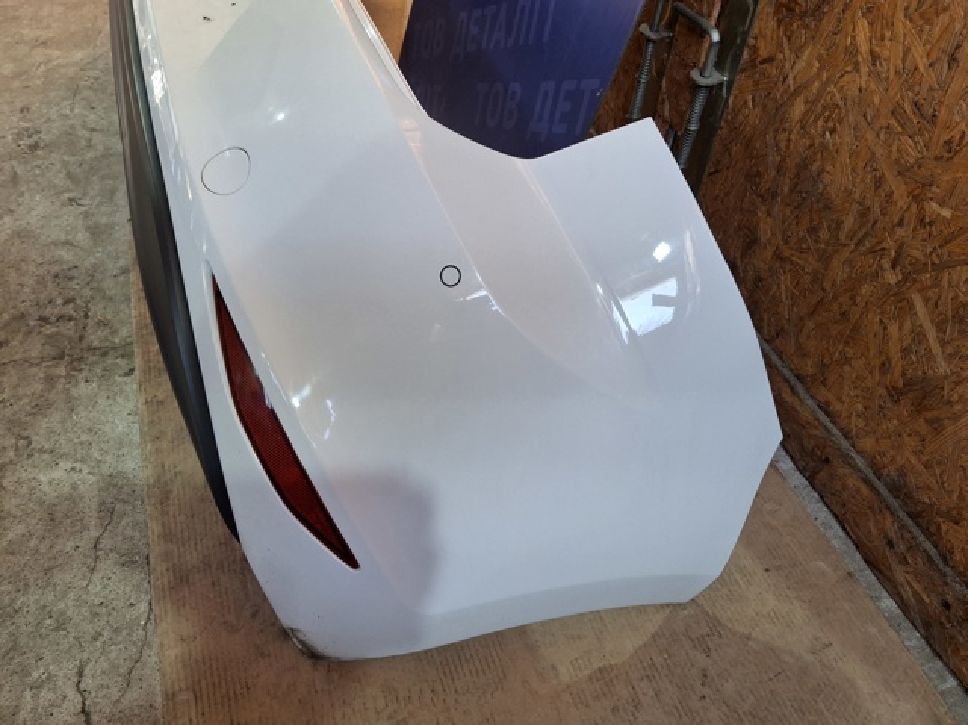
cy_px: 362
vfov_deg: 54.8
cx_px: 484
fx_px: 699
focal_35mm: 25
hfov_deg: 69.4
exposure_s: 1/120
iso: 100
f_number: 1.8
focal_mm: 4.69
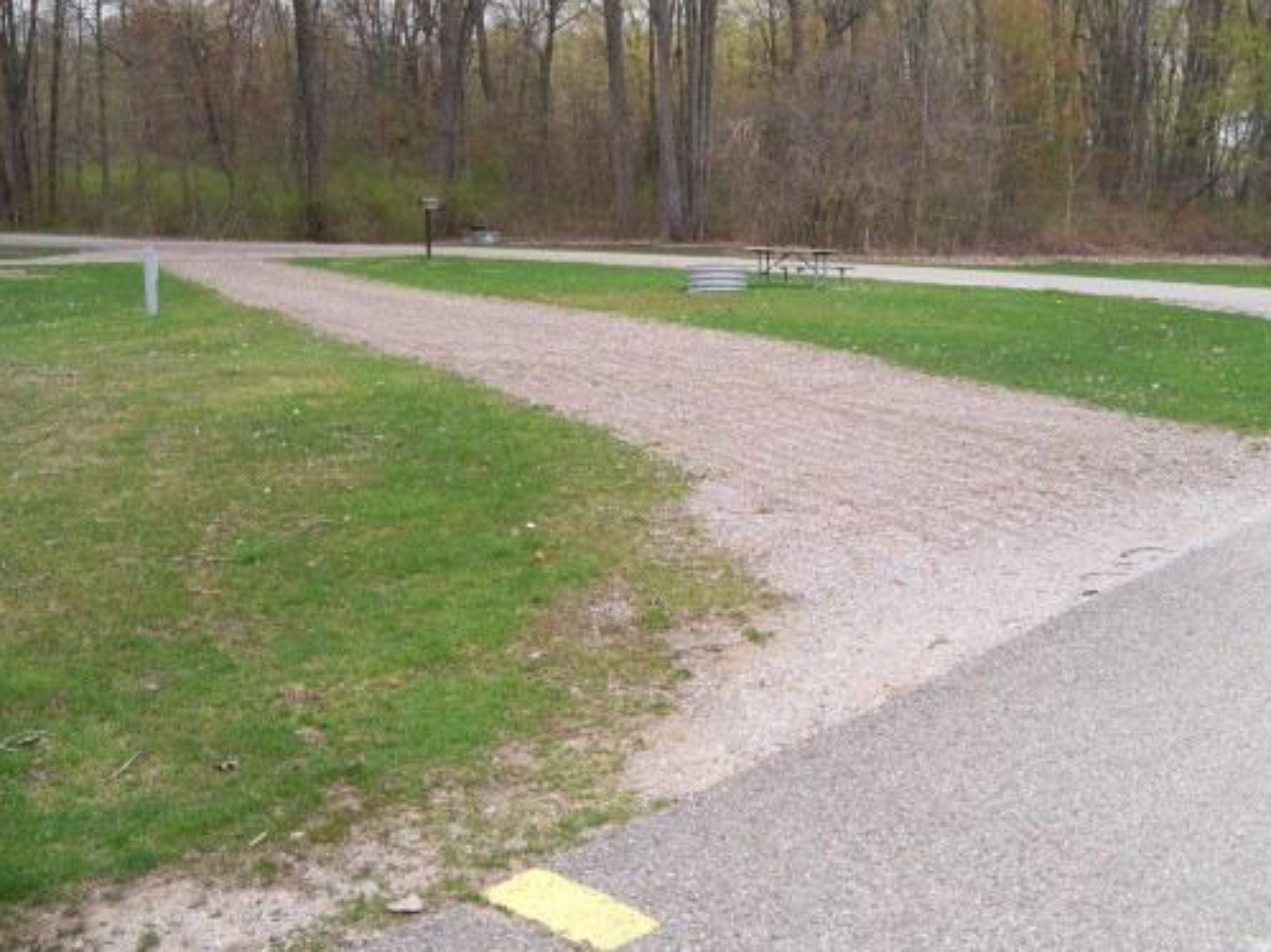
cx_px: 651
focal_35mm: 36
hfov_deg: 51.4
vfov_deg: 39.6
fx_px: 1321
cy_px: 467
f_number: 3.5
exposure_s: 1/100
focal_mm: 6.2
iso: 64
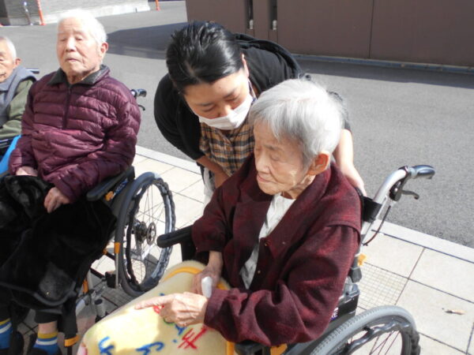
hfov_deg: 60.0
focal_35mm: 30
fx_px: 411
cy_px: 178
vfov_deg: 46.8
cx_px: 237
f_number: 3.4
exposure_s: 1/500
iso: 80
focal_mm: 5.1
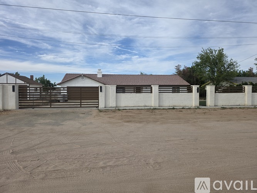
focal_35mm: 23
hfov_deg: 73.9
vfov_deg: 58.9
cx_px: 128
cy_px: 96
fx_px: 171
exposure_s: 1/4889
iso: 80
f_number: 1.7
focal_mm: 6.3
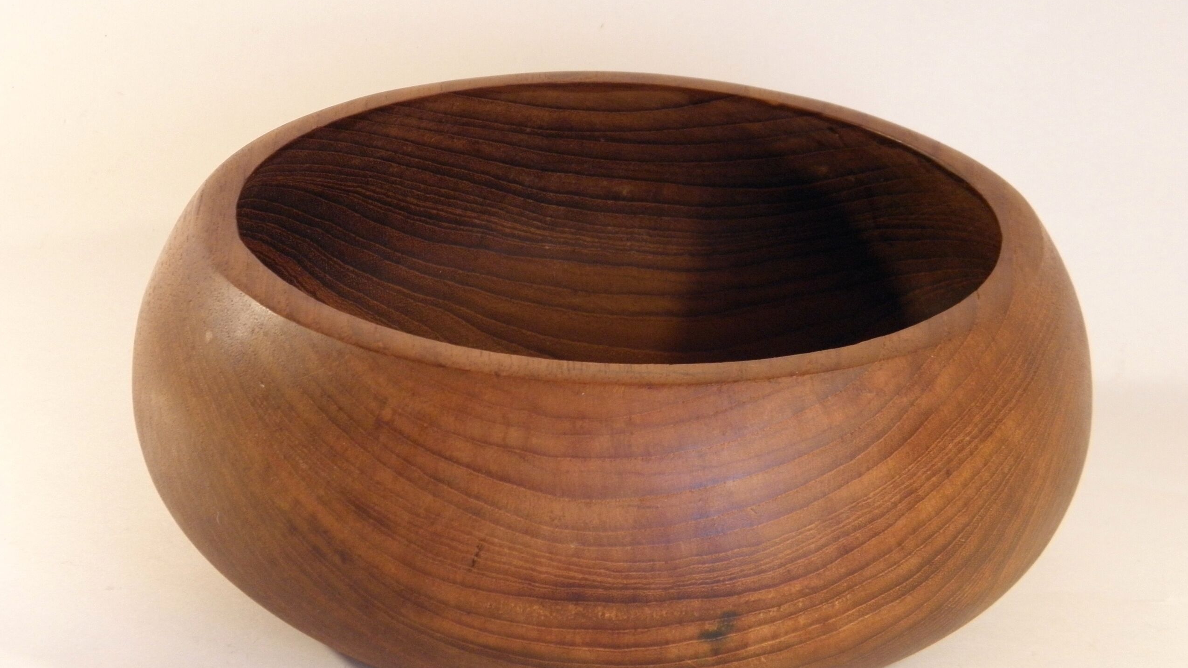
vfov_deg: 10.4
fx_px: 3654
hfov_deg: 18.5
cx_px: 593
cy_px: 332
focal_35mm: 116
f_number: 4.7
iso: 200
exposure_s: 1/30
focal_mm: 19
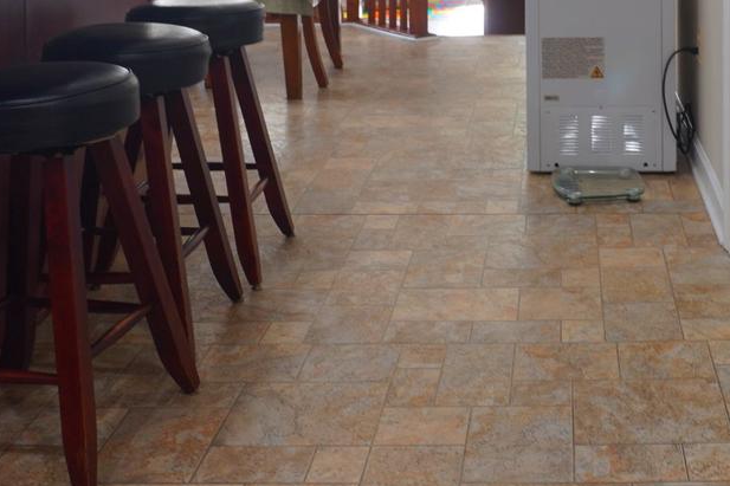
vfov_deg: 23.9
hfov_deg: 35.2
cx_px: 503
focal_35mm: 56
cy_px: 112
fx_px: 1135
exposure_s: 1/4
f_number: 7.1
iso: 100
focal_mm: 16
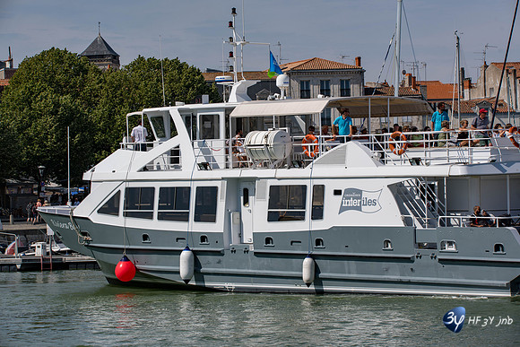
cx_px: 260
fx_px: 2167
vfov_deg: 9.2
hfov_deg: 13.7
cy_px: 174
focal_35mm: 150
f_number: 11
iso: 125
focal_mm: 150
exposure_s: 1/800
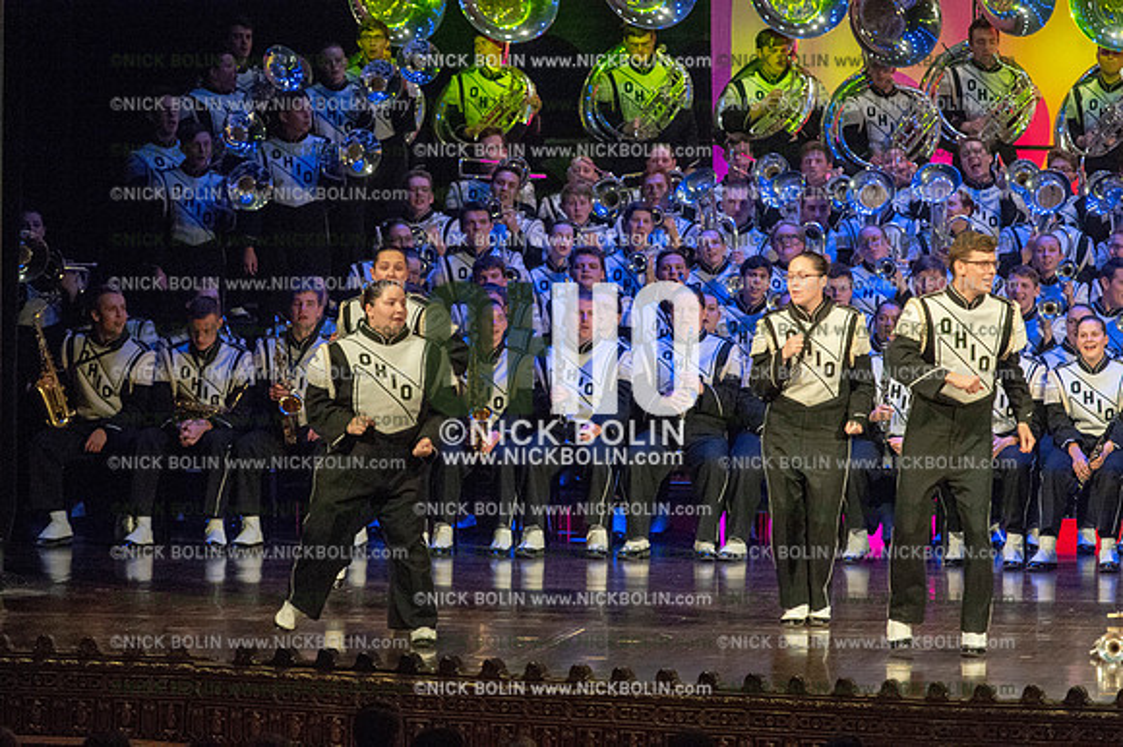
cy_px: 374
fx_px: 6547
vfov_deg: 6.5
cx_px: 562
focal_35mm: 210
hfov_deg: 9.8
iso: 8000
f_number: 5.6
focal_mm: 210
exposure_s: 1/400
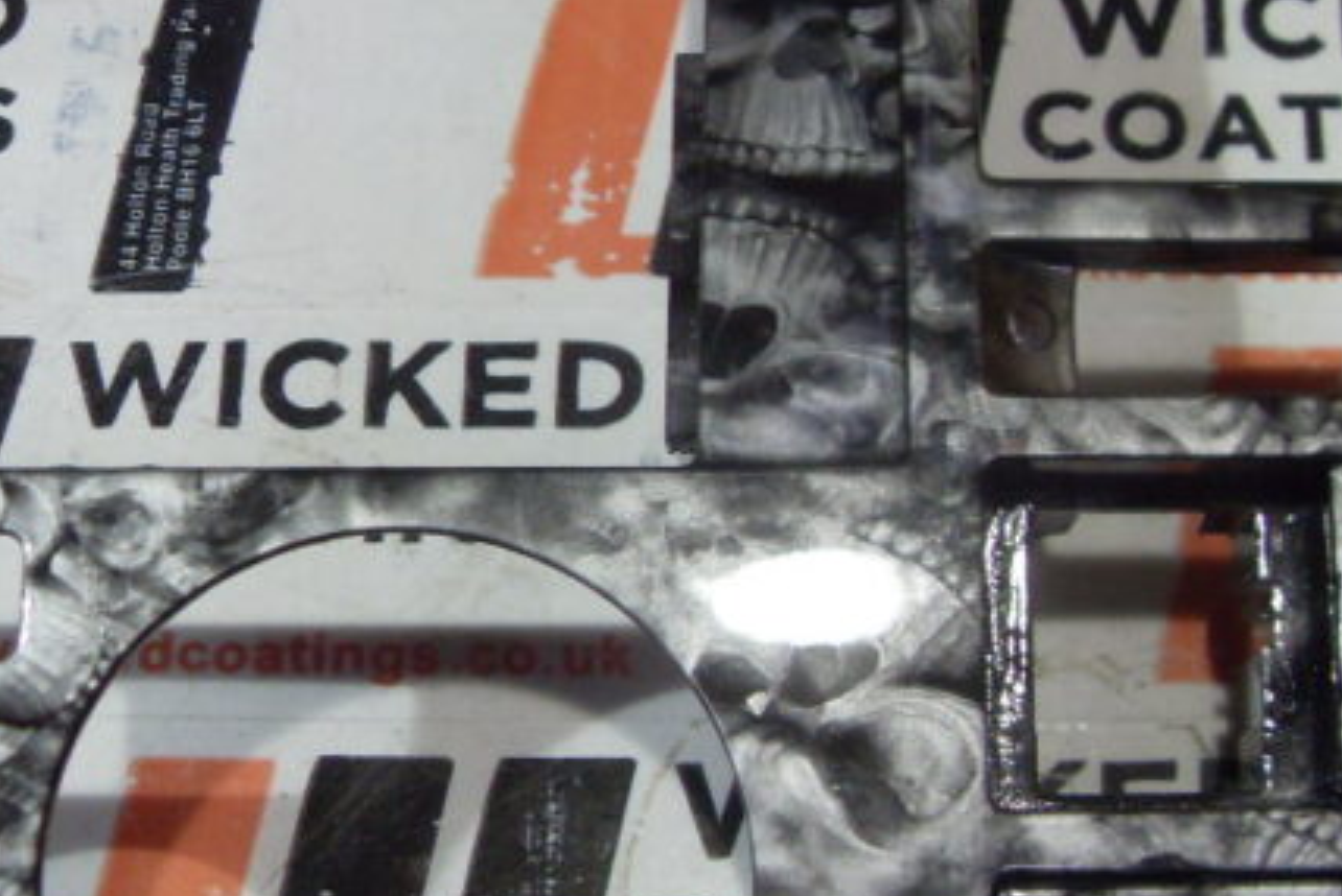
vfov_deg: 20.0
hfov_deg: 29.4
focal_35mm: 68
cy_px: 376
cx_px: 890
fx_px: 2537
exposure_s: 1/20
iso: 200
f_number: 2.8
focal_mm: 6.3
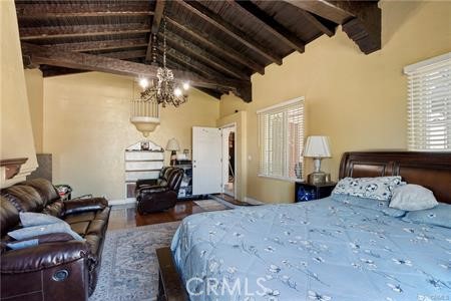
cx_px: 226
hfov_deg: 96.7
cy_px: 150
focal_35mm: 16
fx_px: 200
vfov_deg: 73.7
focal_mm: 16
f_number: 22
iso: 50
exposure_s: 25
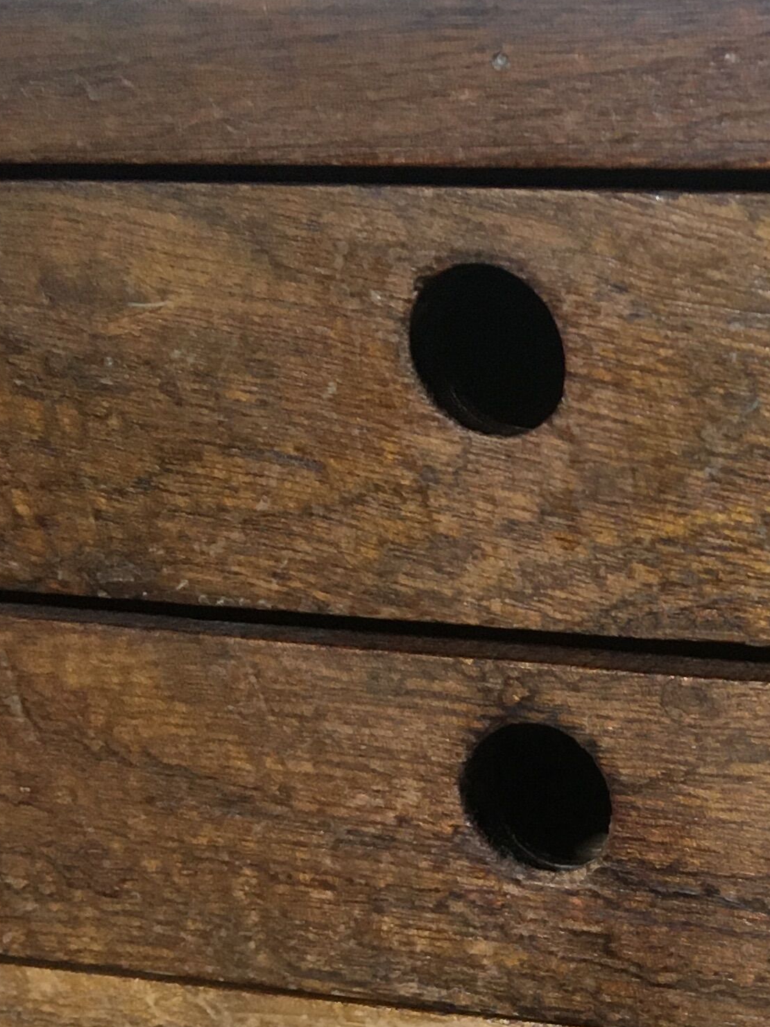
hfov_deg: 17.5
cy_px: 1057
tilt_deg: -25.3
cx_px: 994
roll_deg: +0.4
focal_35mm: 79
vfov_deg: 23.5
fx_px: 2343
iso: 160
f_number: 2.2
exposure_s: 1/33
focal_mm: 4.15
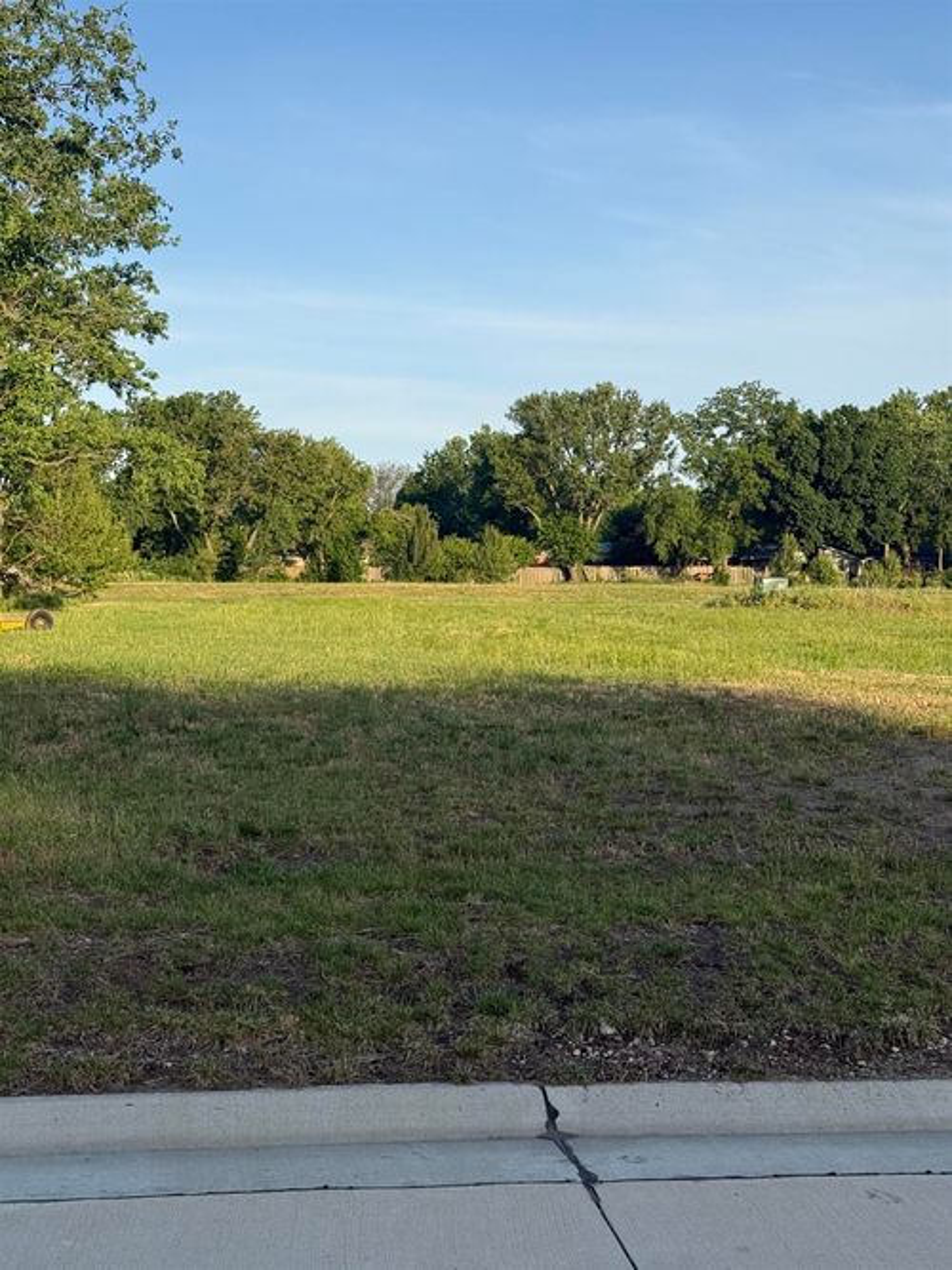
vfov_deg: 39.7
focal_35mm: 48
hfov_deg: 30.3
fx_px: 1761
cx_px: 476
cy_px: 635
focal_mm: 6.76
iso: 64
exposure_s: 1/3378
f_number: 1.78
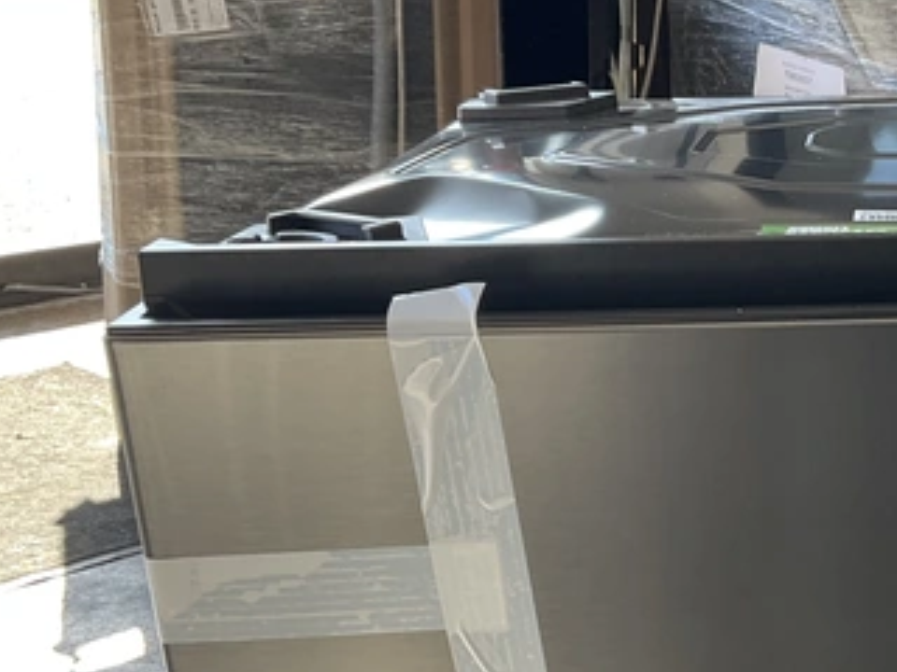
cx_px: 917
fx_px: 1762
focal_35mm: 68
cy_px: 533
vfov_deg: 21.4
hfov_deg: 26.8
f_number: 1.8
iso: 32
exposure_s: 1/122
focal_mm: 3
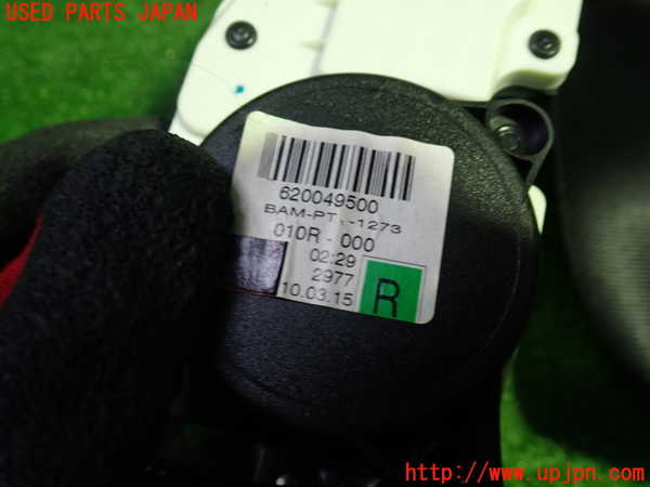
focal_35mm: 30
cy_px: 244
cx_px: 325
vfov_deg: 46.8
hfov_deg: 60.0
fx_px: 563
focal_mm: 5.4
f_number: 2.3
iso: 200
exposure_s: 1/30
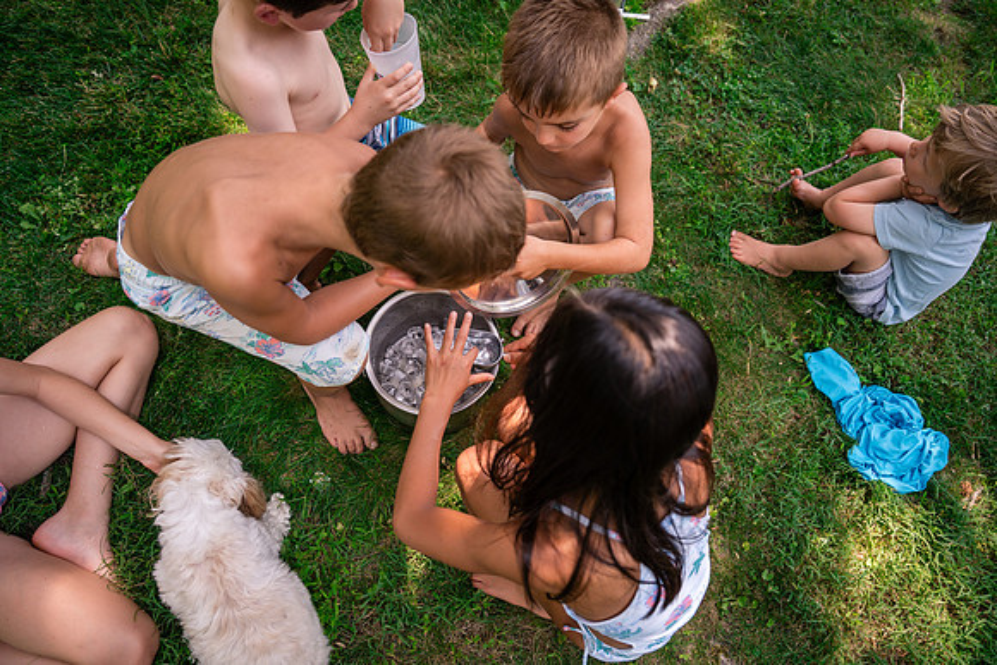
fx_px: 665
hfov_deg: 73.7
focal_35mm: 24
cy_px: 332
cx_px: 498
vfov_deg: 53.2
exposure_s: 1/800
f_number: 2.8
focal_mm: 24
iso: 400
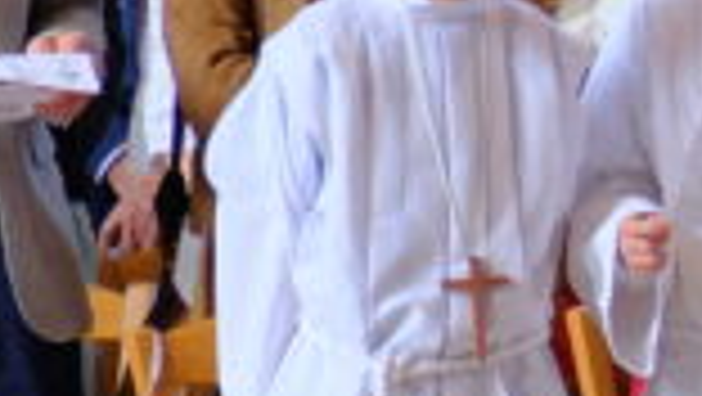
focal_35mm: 503
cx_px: 1908
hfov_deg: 4.2
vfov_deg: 2.4
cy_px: 56
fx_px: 9369
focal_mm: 48.4
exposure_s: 1/52
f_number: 4
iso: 800
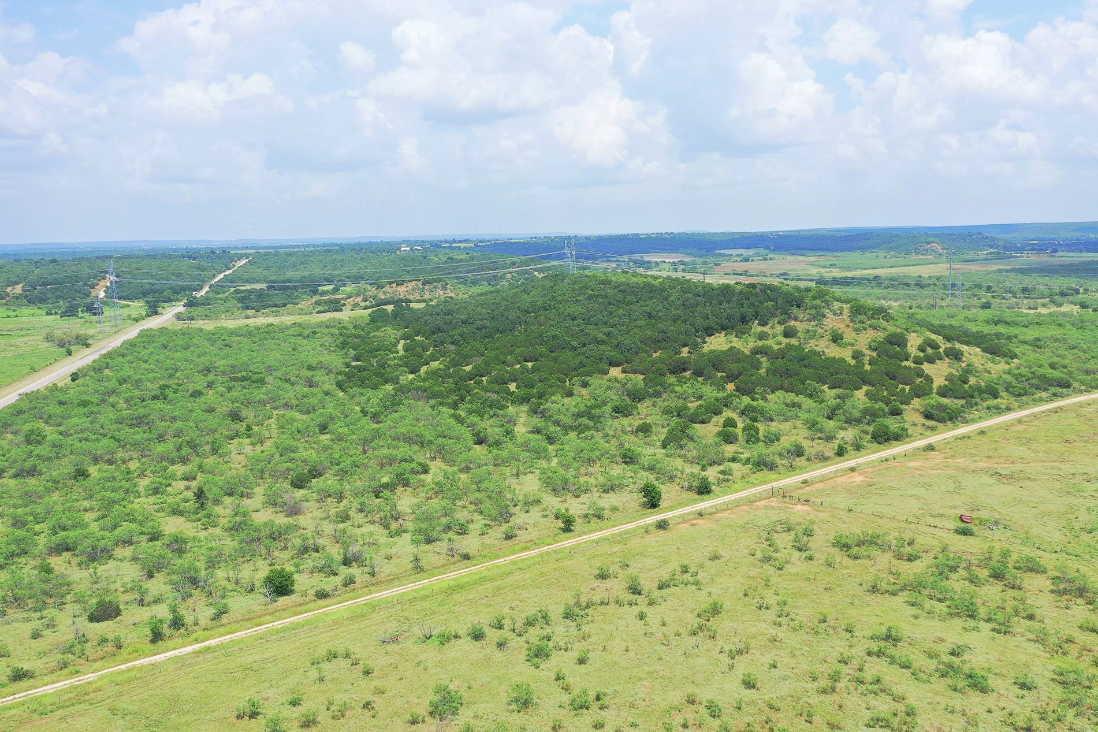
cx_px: 622
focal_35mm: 32
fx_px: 976
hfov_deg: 58.5
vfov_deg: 41.0
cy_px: 415
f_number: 5.6
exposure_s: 1/500
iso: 100
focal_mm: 10.26
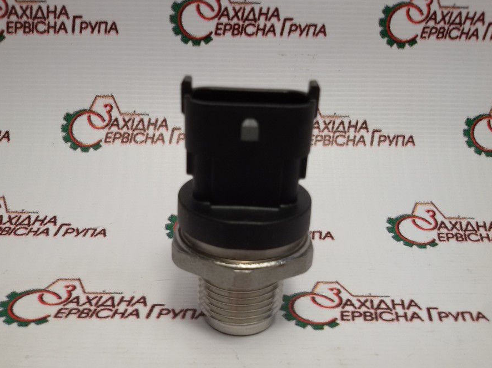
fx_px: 497
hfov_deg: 52.6
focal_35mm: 35
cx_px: 230
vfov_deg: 40.6
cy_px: 204
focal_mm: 2.93
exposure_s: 1/100
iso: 40
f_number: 2.4
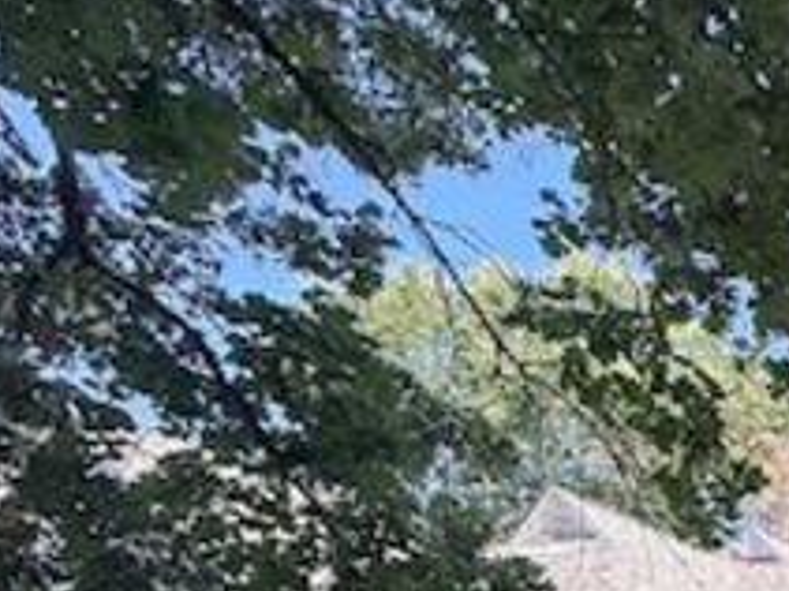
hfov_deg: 21.4
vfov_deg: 22.2
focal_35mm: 53
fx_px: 1207
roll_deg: +2.3
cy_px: 913
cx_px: 1458
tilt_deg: +2.6
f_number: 2.2
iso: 64
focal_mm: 2.22
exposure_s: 1/104
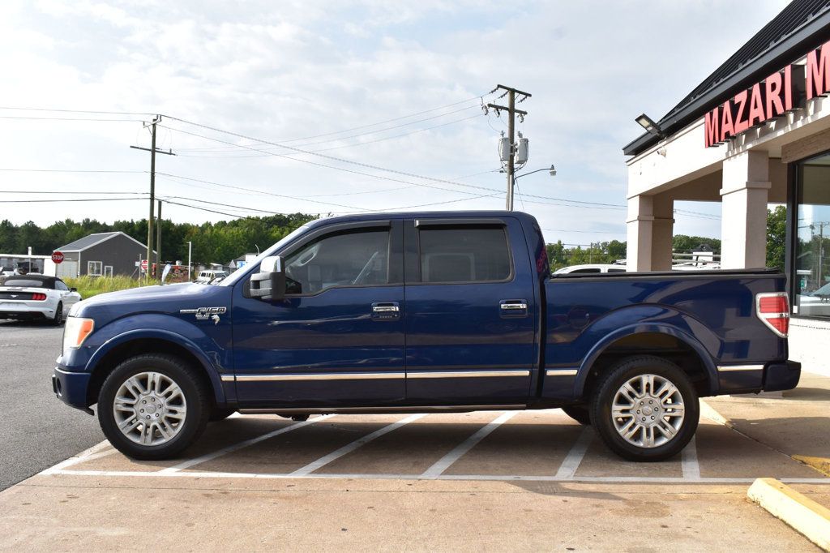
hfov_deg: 53.1
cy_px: 276
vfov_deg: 36.8
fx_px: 830
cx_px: 415
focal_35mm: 36
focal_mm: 24
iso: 400
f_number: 11
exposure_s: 1/400
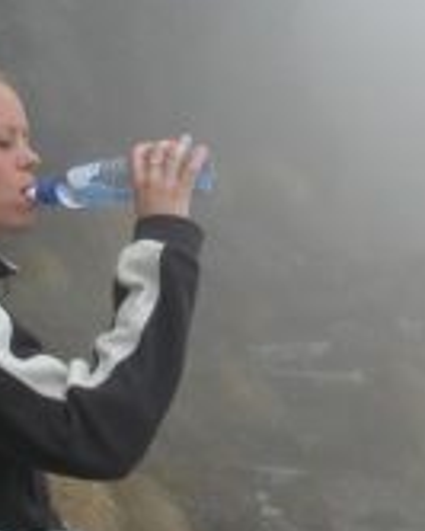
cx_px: 220
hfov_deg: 17.5
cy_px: 155
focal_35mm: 88
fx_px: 1382
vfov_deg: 21.6
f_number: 4.5
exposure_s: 1/214
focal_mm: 8.9
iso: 100
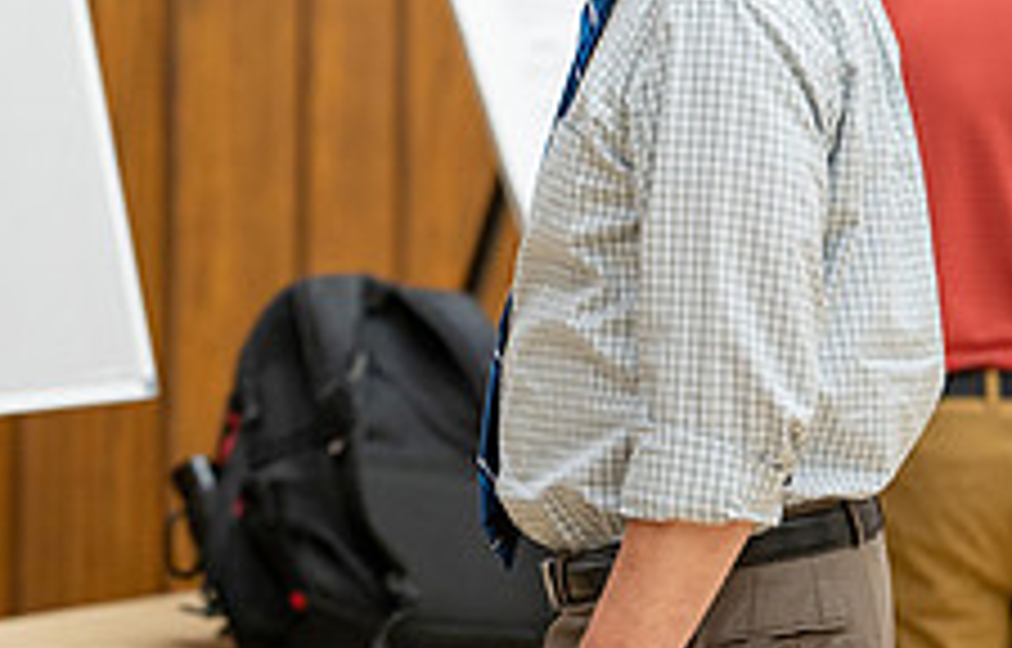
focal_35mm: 227
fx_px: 6303
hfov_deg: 9.1
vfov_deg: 5.9
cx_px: 5
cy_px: -17
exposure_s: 1/200
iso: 560
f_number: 1.8
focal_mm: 85
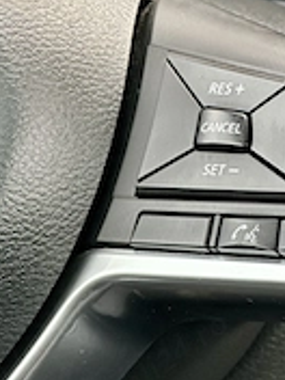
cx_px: 233
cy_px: 73
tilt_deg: -17.0
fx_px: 1921
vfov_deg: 11.3
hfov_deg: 8.5
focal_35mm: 175
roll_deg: +0.1
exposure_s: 1/121
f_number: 2.8
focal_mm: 9
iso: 125
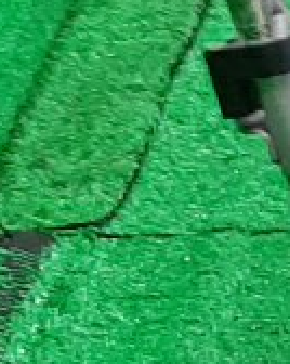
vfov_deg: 7.8
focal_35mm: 218
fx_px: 2343
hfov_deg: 6.4
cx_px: 920
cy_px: 1055
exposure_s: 1/50
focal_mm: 3.93
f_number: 1.7
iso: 104
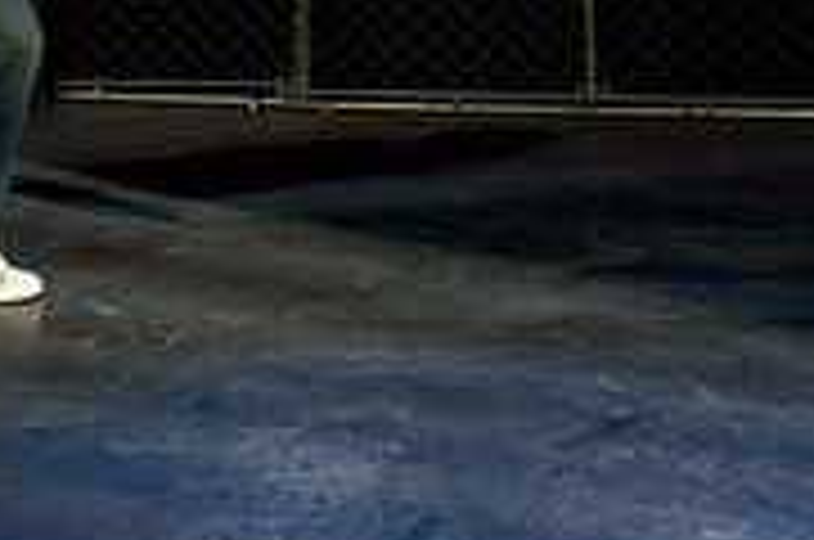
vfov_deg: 15.5
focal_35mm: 82
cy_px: -254
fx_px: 1842
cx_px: 463
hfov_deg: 24.9
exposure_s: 1/100
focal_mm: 17
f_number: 2.8
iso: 3200
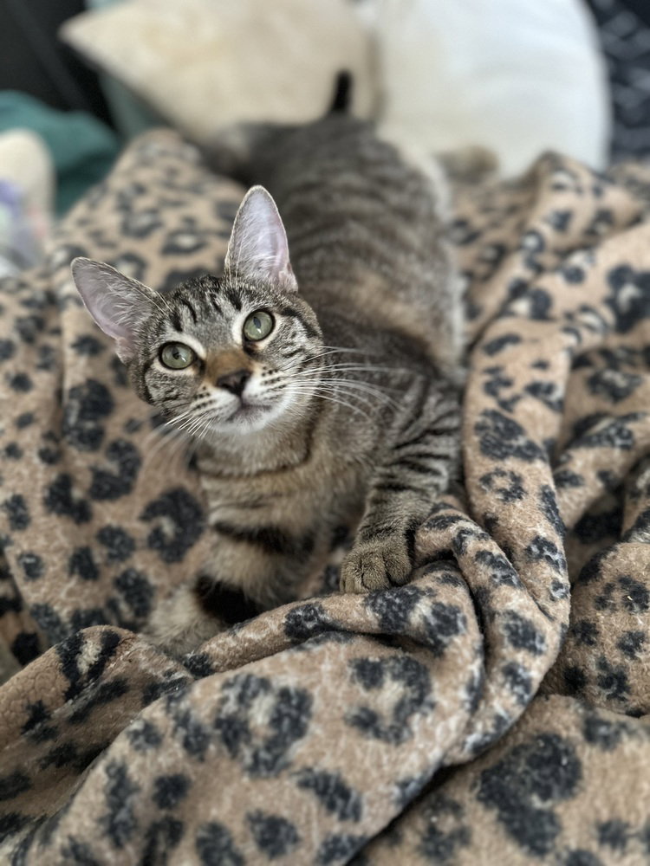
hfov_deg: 56.8
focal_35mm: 24
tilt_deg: -45.8
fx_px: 601
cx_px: 325
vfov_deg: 71.6
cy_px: 433
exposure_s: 1/40
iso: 1000
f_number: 1.78
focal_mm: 6.86
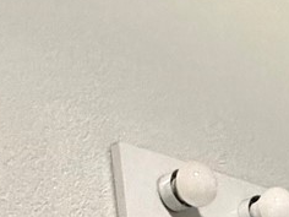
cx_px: 432
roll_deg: +2.0
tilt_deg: -12.0
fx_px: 793
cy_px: 660
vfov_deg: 10.6
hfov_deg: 18.4
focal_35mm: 95
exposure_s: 1/40
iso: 800
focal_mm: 2.22
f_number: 2.2
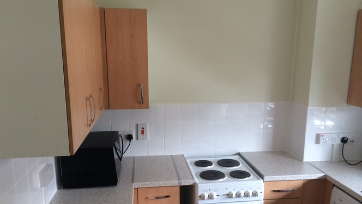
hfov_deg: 59.5
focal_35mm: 33
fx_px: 317
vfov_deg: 35.5
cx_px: 180
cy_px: 123
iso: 50
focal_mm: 4.12
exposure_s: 1/30
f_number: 2.2
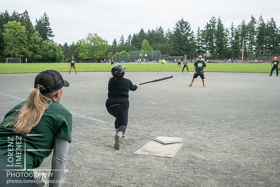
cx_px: 140
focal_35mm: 45
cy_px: 84
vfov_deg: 30.2
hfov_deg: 44.0
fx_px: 346
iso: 500
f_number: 2.8
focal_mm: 21
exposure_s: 1/1600
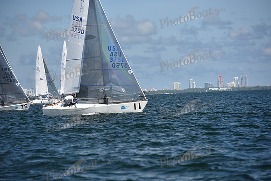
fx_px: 1506
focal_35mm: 200
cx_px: 136
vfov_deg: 6.9
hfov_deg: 10.3
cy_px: 90
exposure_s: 1/1000
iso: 250
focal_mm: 200
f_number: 5.6
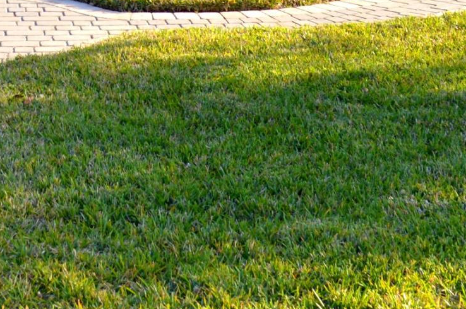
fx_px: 1577
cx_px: 51
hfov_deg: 16.6
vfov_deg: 10.7
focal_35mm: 122
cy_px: -196
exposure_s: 1/125
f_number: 5.6
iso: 100
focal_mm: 20
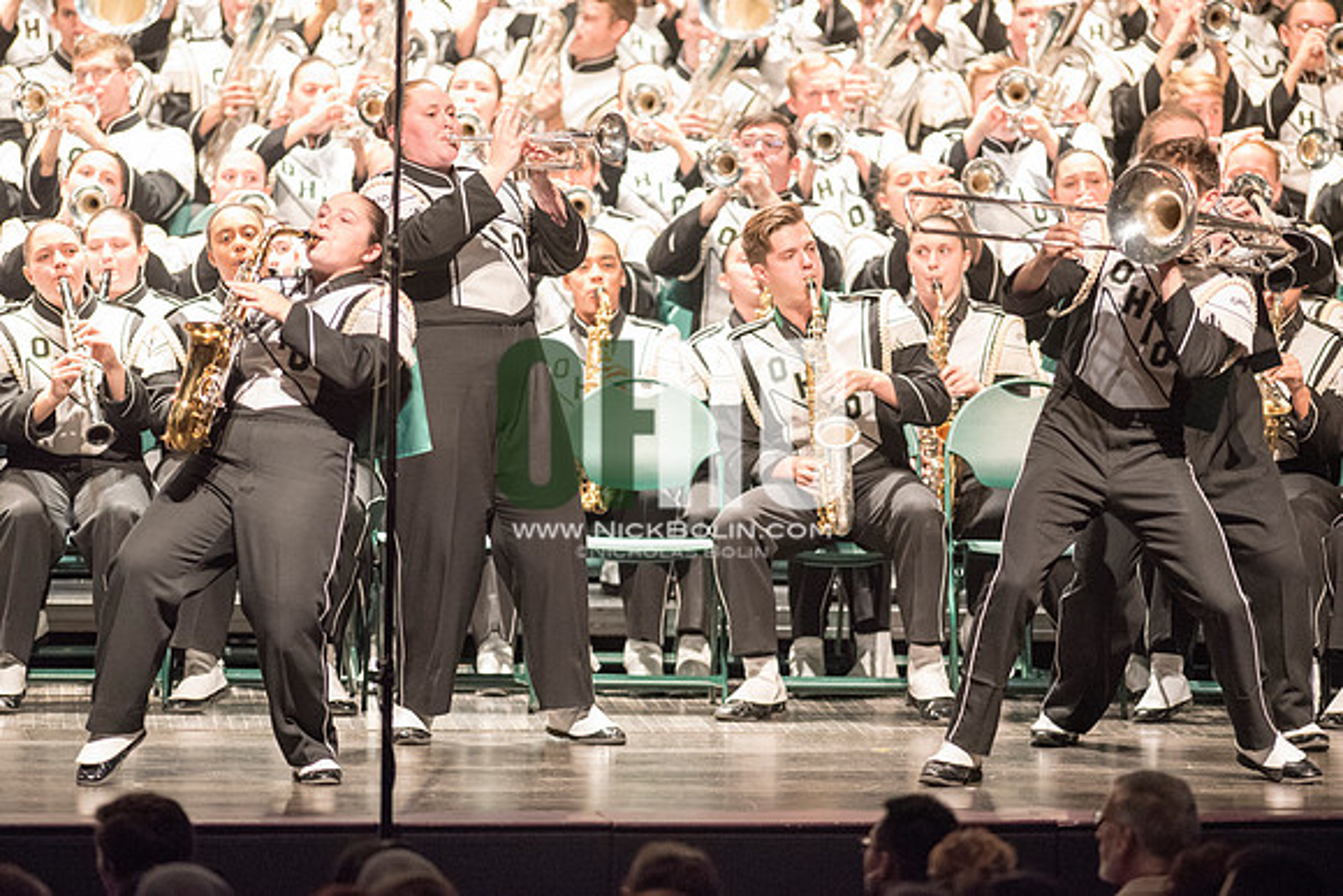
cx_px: 672
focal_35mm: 300
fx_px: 11194
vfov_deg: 4.6
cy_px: 448
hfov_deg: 6.9
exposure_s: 1/125
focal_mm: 300
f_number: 2.8
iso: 4000
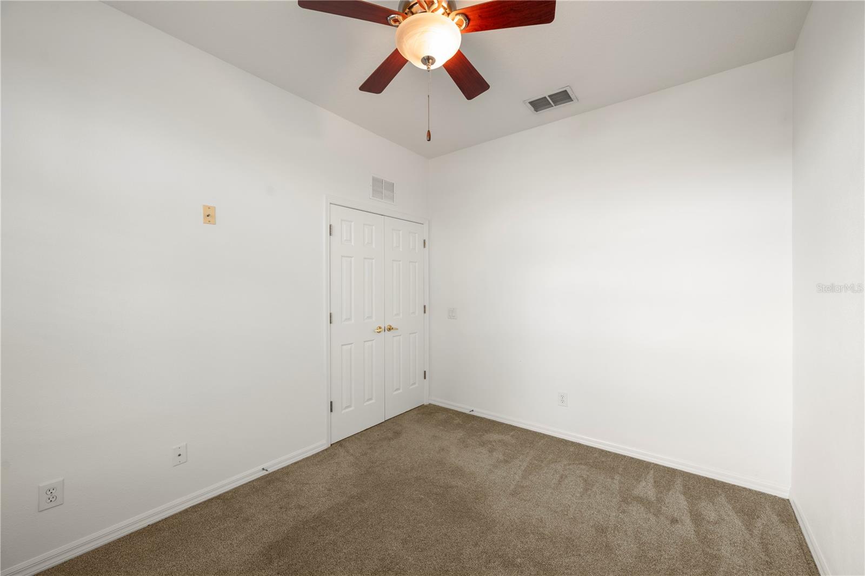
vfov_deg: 81.2
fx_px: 336
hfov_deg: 104.3
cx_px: 432
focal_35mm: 14
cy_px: 288
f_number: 7.1
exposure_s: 1/4
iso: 250
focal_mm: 14
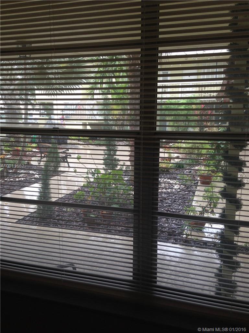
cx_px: 124
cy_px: 166
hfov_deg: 42.9
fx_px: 317
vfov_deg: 55.4
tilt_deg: -5.7
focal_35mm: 33
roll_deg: -2.9
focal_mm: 4.12
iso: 50
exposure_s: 1/60
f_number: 2.4
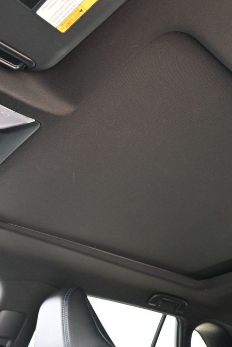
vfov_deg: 51.9
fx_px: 357
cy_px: 174
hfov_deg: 35.8
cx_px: 145
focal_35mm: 37
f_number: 3.5
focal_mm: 16
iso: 2000
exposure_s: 1/125
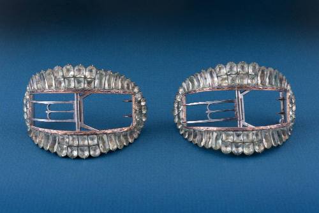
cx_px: 160
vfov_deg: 22.7
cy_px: 106
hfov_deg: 33.4
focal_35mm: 60
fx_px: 532
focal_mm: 60
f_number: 22
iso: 100
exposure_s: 1/125
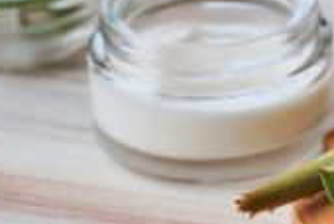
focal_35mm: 264
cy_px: 140
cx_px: 383
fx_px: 2454
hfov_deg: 7.7
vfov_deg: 5.2
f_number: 8
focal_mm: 100
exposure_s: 1/125
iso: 1250
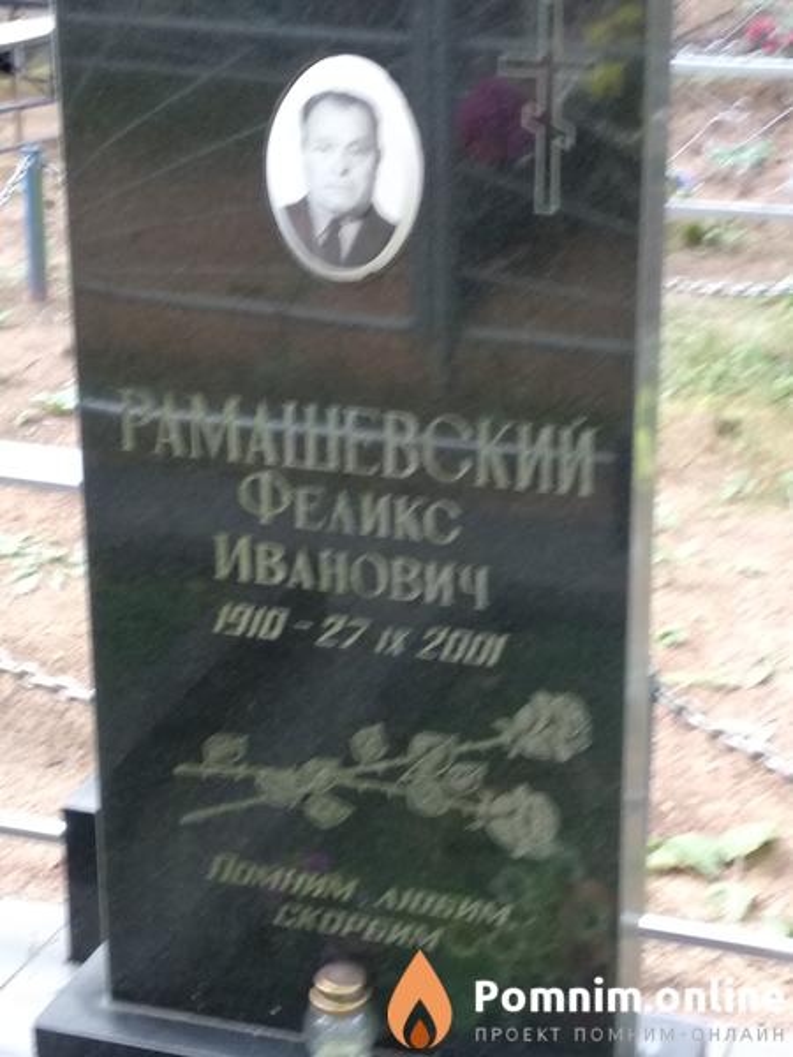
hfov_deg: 53.1
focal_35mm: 26
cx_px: 396
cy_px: 528
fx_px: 794
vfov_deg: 67.3
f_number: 2.2
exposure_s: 1/24
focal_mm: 3.81
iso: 400
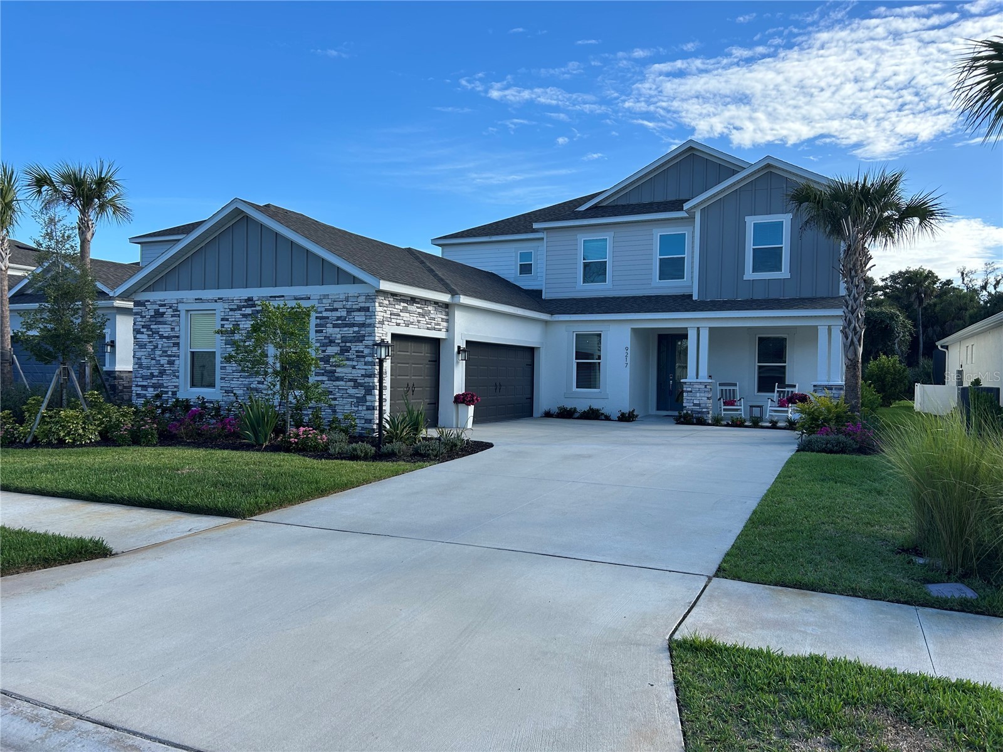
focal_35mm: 26
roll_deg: -0.8
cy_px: 376
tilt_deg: -0.7
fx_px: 753
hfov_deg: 67.3
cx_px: 502
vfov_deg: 53.1
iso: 50
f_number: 1.5
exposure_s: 1/1869
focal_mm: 5.7
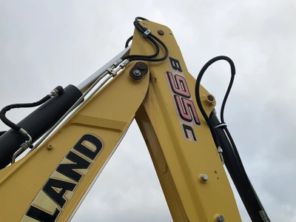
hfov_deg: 61.7
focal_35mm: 29
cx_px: 148
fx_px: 248
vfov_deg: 48.2
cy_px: 111
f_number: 1.8
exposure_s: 1/1626
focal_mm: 3
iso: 25
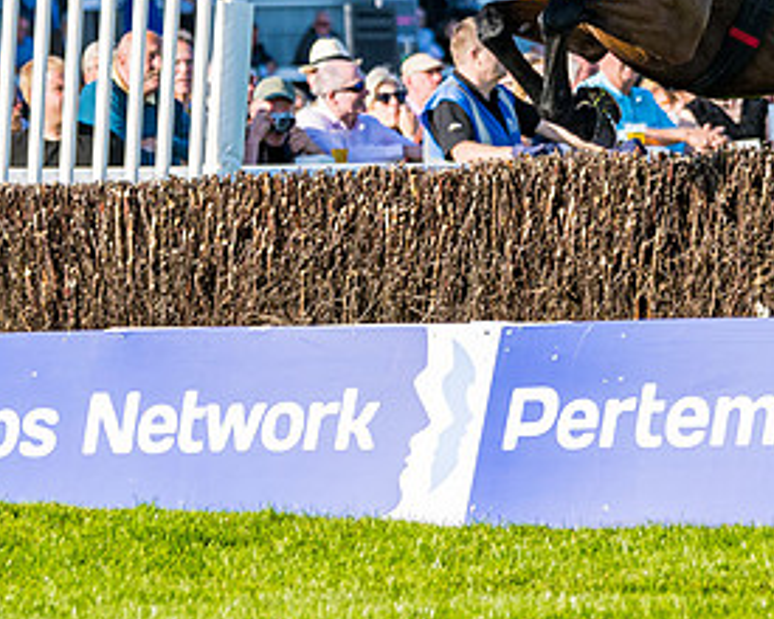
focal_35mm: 434
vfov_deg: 3.6
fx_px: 9942
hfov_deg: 4.5
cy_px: -253
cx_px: 754
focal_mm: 125
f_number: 4
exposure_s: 1/2000
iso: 200
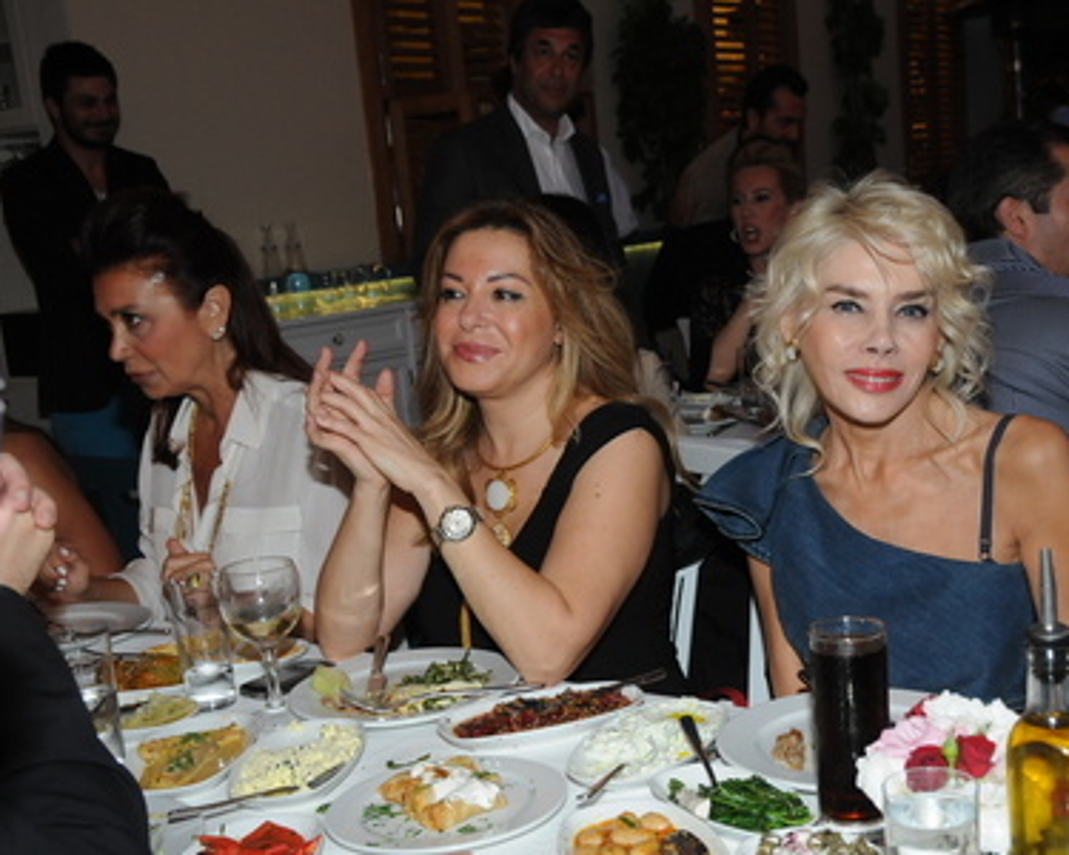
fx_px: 1538
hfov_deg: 38.2
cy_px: 452
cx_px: 630
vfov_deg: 31.1
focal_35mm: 49
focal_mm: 27
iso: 800
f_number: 7.1
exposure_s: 1/60
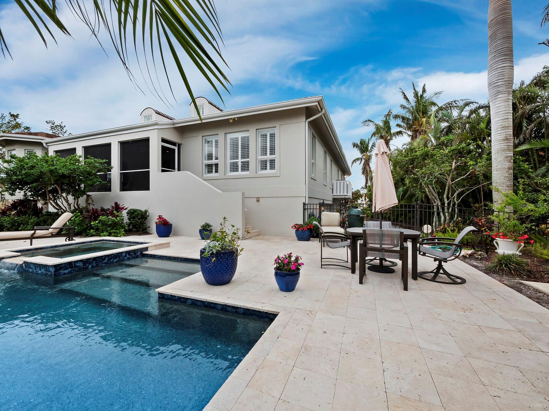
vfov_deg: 85.7
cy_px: 206
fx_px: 222
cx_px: 274
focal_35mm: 14
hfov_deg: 102.1
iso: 400
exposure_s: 1/80
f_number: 11
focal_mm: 7
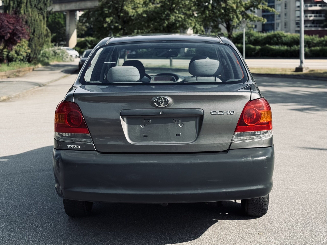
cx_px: 164
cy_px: 122
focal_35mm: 48
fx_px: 453
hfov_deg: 39.7
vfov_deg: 30.3
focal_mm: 6.76
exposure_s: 1/3096
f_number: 1.78
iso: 100
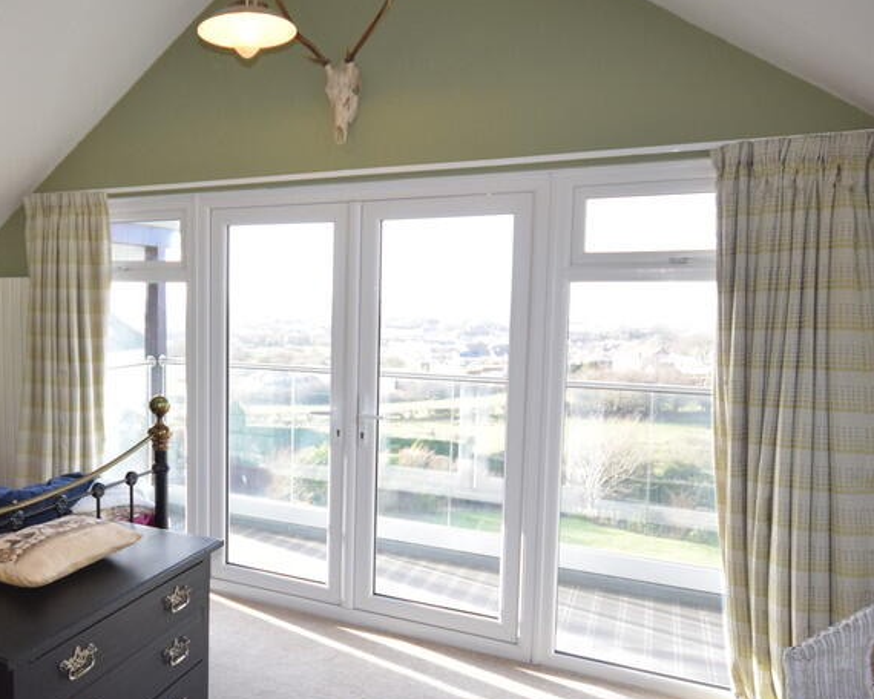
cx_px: 264
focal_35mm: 28
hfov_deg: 60.4
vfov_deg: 51.8
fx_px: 720
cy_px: 361
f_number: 5.6
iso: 720
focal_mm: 11
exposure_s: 1/125
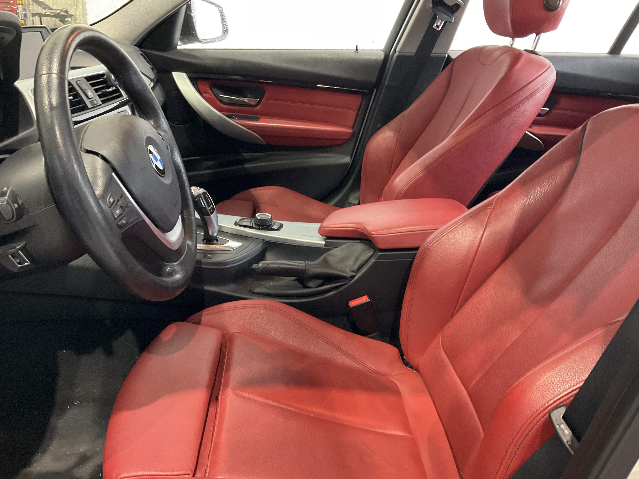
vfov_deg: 48.2
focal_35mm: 29
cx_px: 320
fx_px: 535
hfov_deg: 61.7
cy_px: 240
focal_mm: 3
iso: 320
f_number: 1.8
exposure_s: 1/40
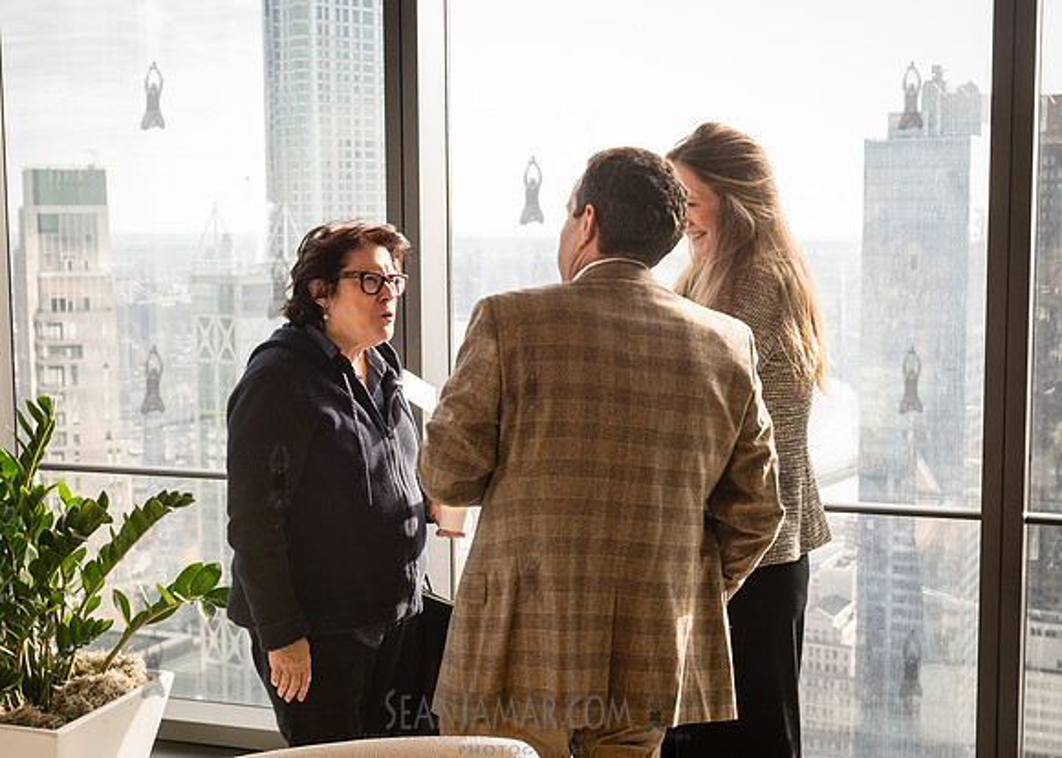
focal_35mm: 50
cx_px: 536
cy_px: 385
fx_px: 1514
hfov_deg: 38.6
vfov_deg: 28.1
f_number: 6.3
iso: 500
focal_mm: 40
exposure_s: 1/160
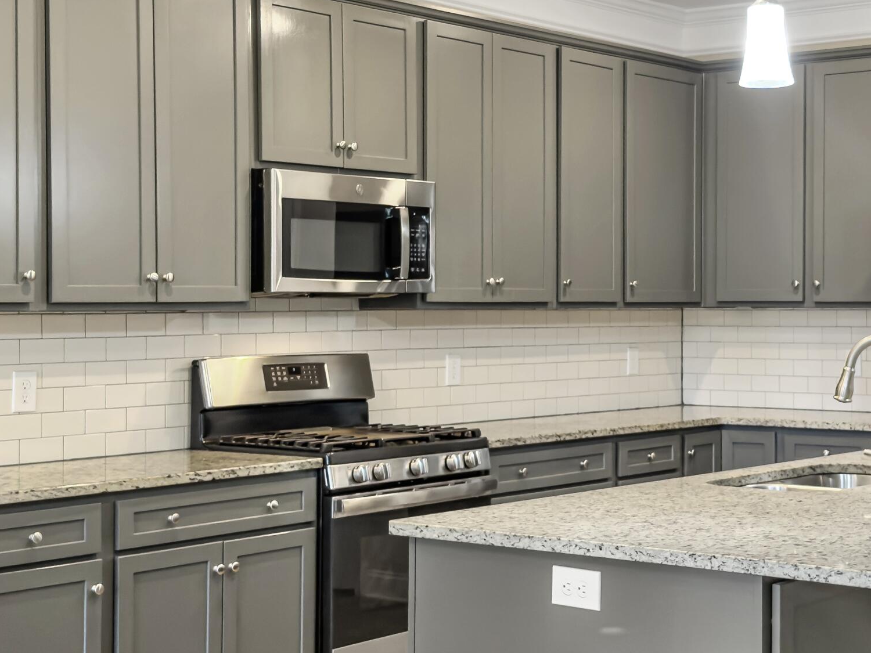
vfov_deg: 21.0
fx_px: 1761
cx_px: 665
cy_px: 287
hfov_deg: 27.4
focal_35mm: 70
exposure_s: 1/60
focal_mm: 6.76
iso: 250
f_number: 1.8
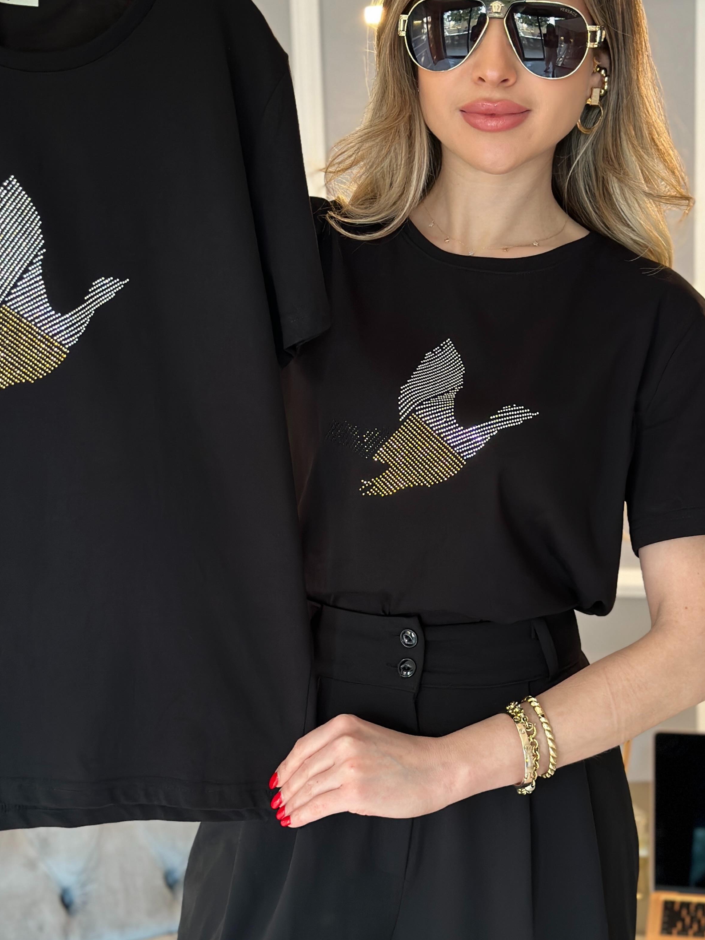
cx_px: 353
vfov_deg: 31.2
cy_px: 466
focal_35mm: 62
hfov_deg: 23.6
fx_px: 1684
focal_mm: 6.86
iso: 200
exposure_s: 1/60
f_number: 1.78
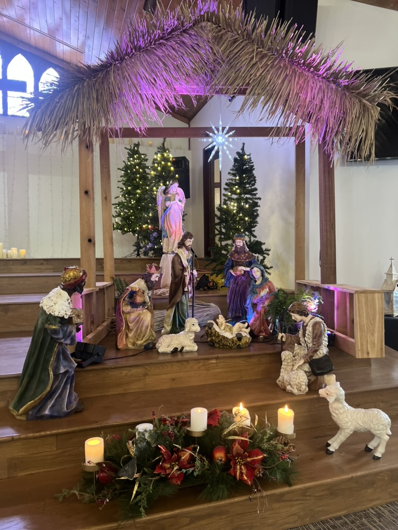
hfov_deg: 53.1
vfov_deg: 67.3
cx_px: 199
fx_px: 399
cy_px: 265
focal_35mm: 26
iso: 250
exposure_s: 1/60
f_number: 1.5
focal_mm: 5.7
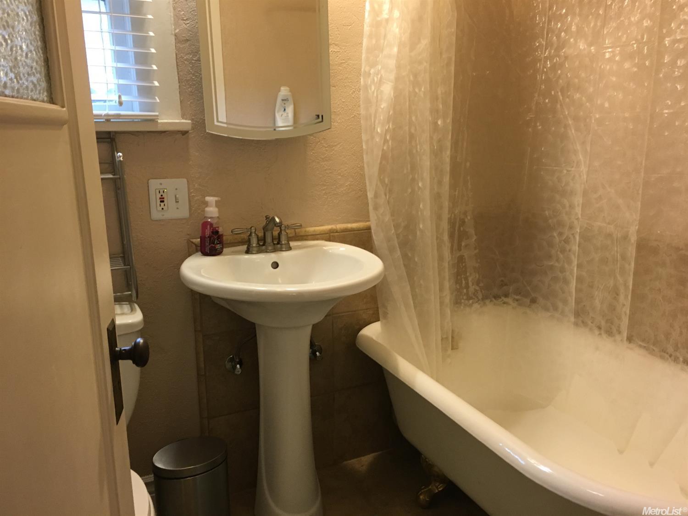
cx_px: 344
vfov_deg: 48.2
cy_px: 258
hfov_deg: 61.7
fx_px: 576
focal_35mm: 29
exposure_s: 1/30
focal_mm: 4.15
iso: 125
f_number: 2.2
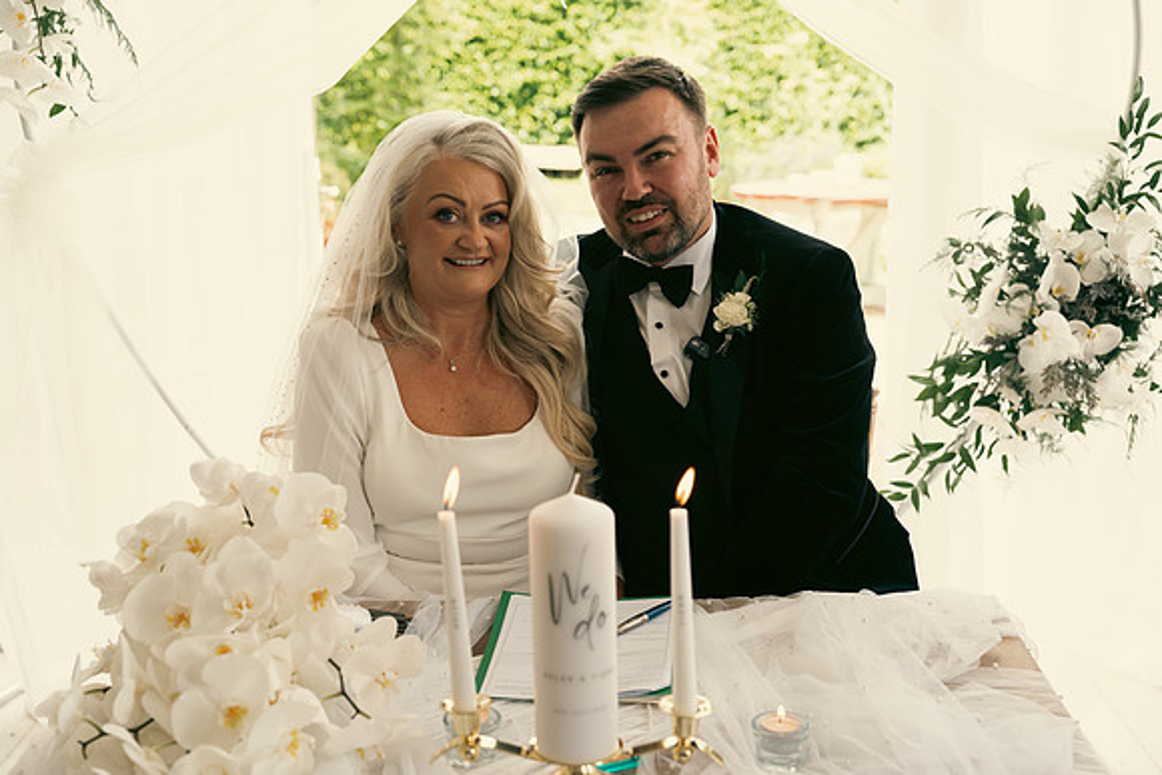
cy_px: 388
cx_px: 581
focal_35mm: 46
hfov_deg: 42.7
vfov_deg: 29.3
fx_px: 1485
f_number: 3.5
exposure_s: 1/160
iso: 125
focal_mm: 46
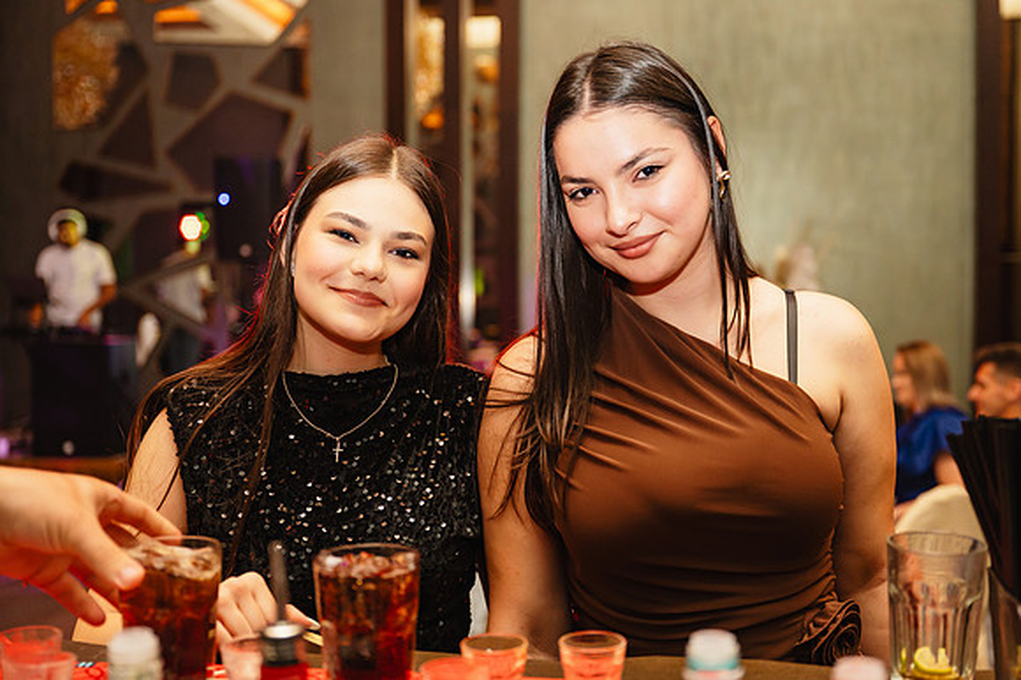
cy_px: 333
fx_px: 1280
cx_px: 562
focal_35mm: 45
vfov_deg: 29.7
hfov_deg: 43.4
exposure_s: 1/200
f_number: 2.8
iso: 1250
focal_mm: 41
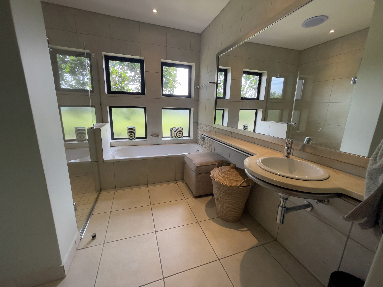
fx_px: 144
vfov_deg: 89.9
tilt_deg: -13.5
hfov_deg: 106.2
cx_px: 192
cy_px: 144
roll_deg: -1.4
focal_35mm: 13
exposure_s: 1/100
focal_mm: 1.54
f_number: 2.4
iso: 32
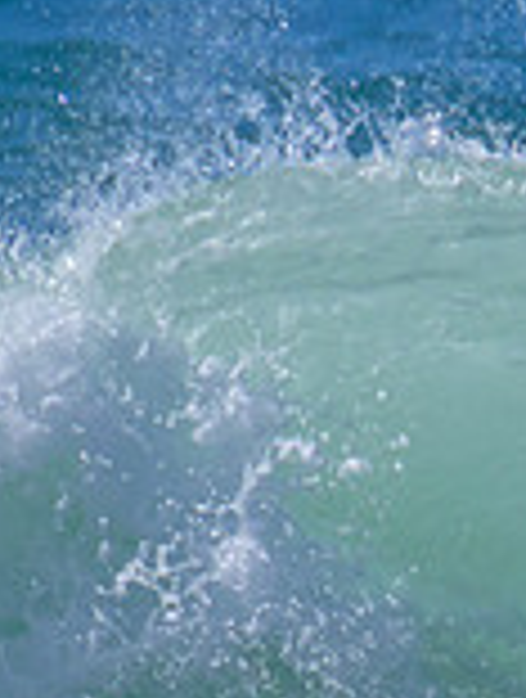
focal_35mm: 3943
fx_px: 79559
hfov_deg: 0.4
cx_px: 1093
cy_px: 549
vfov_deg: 0.5
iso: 640
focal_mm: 800
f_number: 11
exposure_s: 1/2000
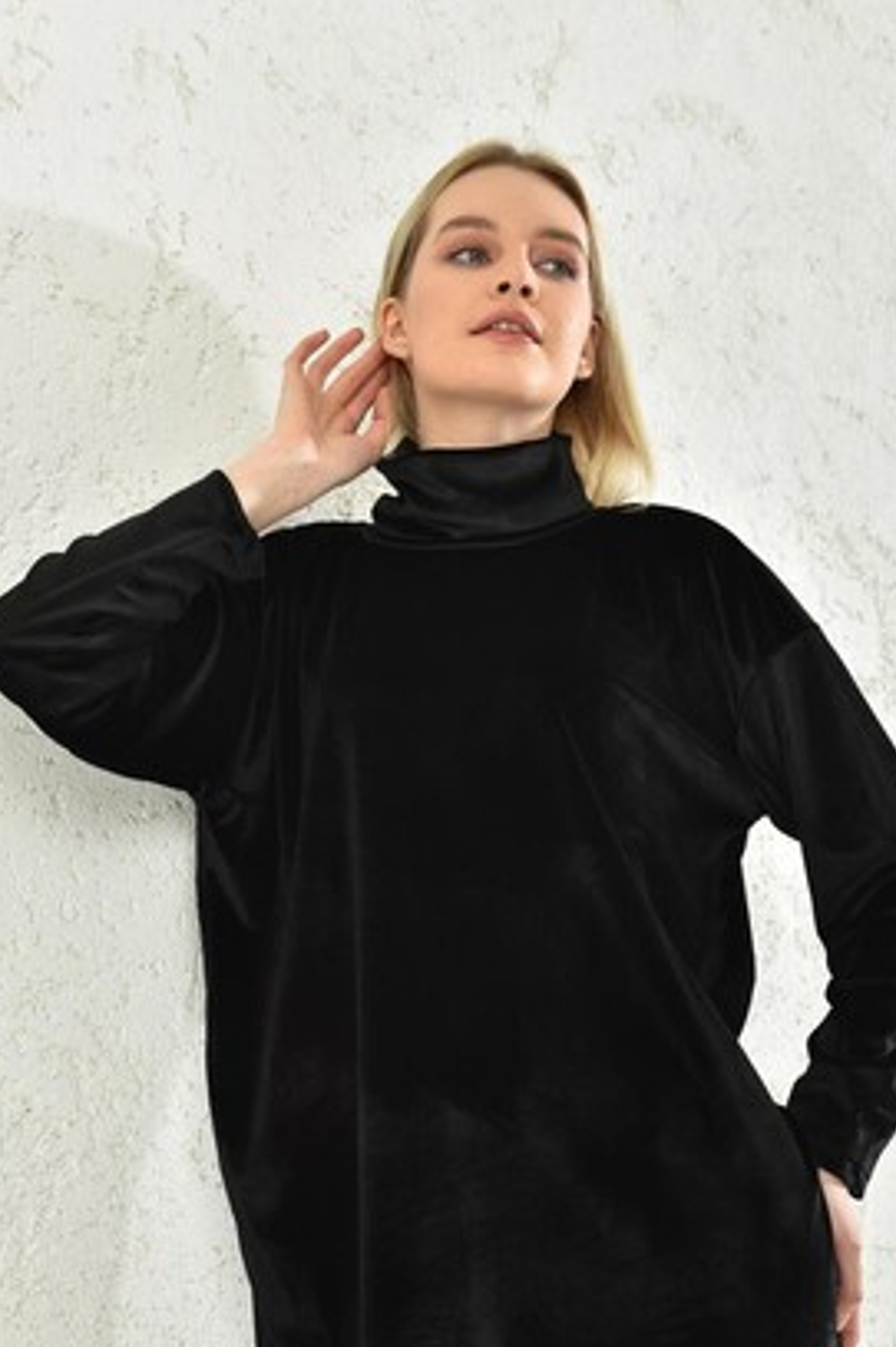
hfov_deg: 22.2
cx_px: 446
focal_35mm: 61
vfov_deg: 32.8
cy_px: 808
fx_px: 2279
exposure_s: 1/160
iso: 100
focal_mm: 46
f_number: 7.1
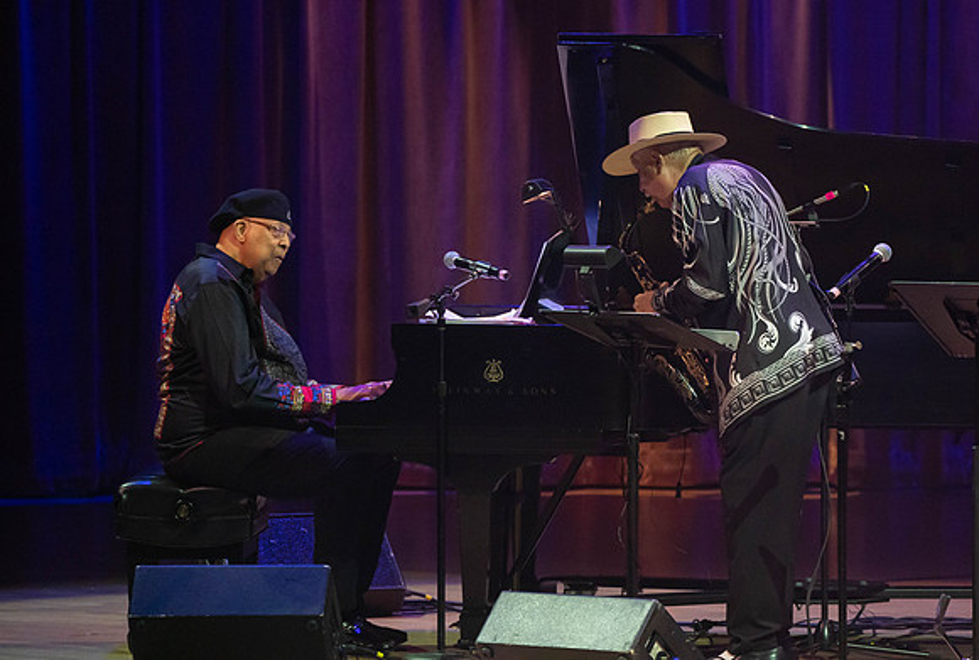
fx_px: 7989
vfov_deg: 4.7
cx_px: 597
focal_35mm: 293
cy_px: 262
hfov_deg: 7.0
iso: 3200
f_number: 5.6
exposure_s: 1/320
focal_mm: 241
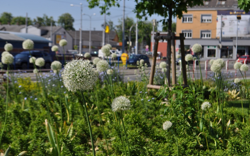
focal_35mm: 68
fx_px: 463
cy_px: 73
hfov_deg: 30.2
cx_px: 125
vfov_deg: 19.1
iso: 200
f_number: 7.1
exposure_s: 1/800
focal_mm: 44
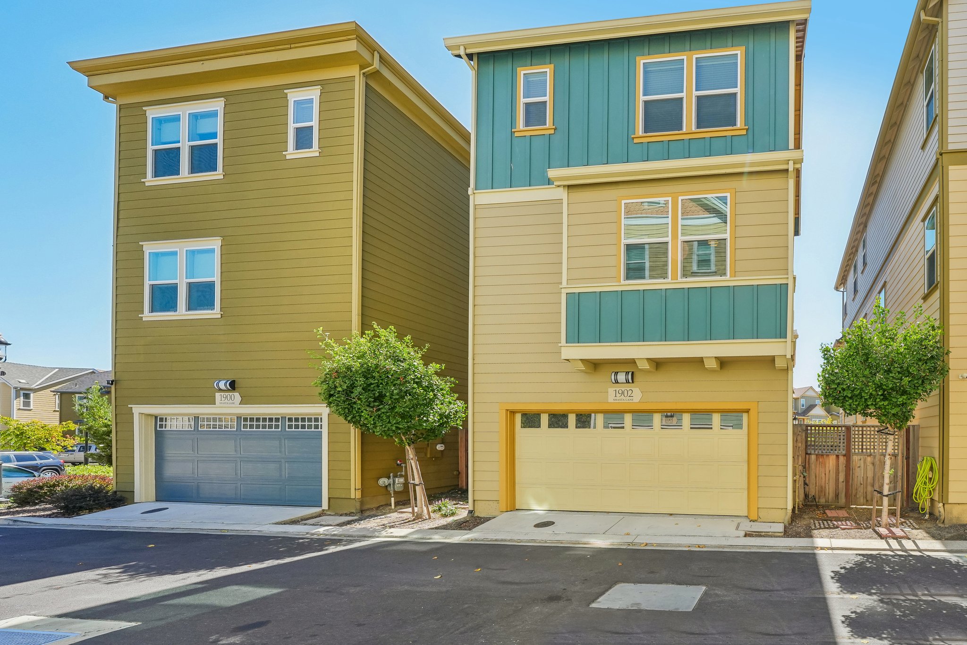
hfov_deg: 104.3
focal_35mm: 14
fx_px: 376
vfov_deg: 81.2
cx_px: 484
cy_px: 322
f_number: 8
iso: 640
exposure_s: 1/500
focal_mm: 14
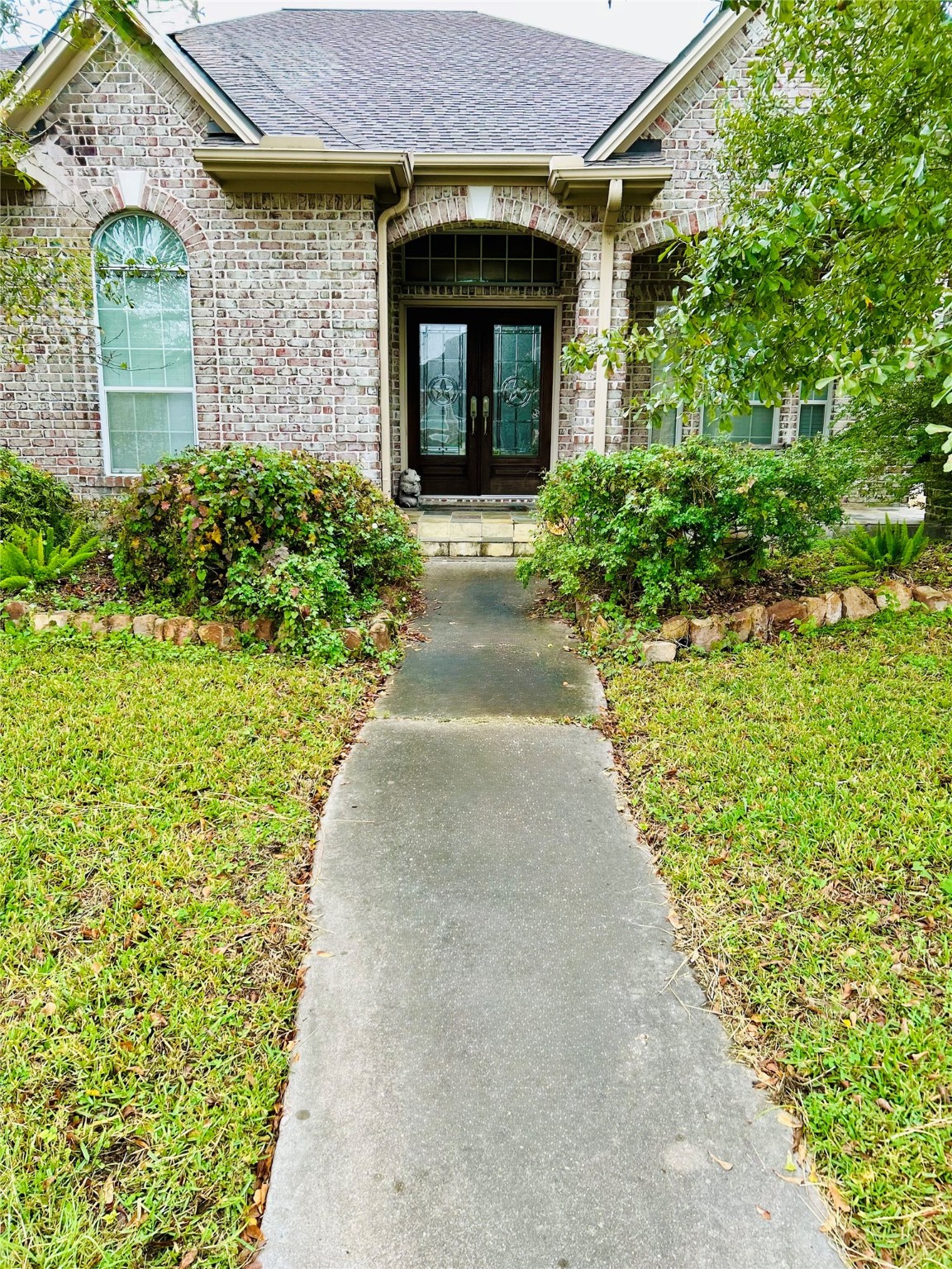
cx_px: 476
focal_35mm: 26
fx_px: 953
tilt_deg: -12.6
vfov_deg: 67.3
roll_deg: -1.1
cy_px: 634
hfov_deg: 53.1
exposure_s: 1/153
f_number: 1.5
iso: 40
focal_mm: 5.7
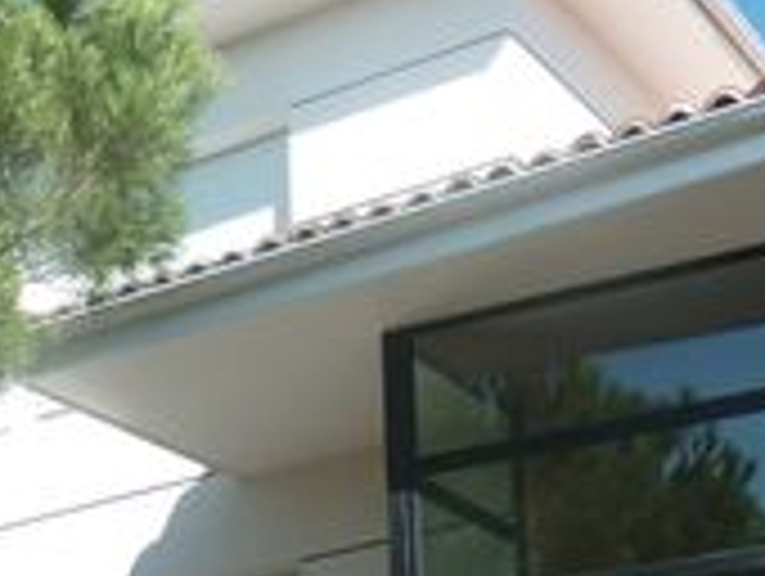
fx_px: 1948
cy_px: 774
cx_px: 454
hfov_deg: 22.2
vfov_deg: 15.9
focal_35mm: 88
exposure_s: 1/500
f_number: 4
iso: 100
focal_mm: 4.1
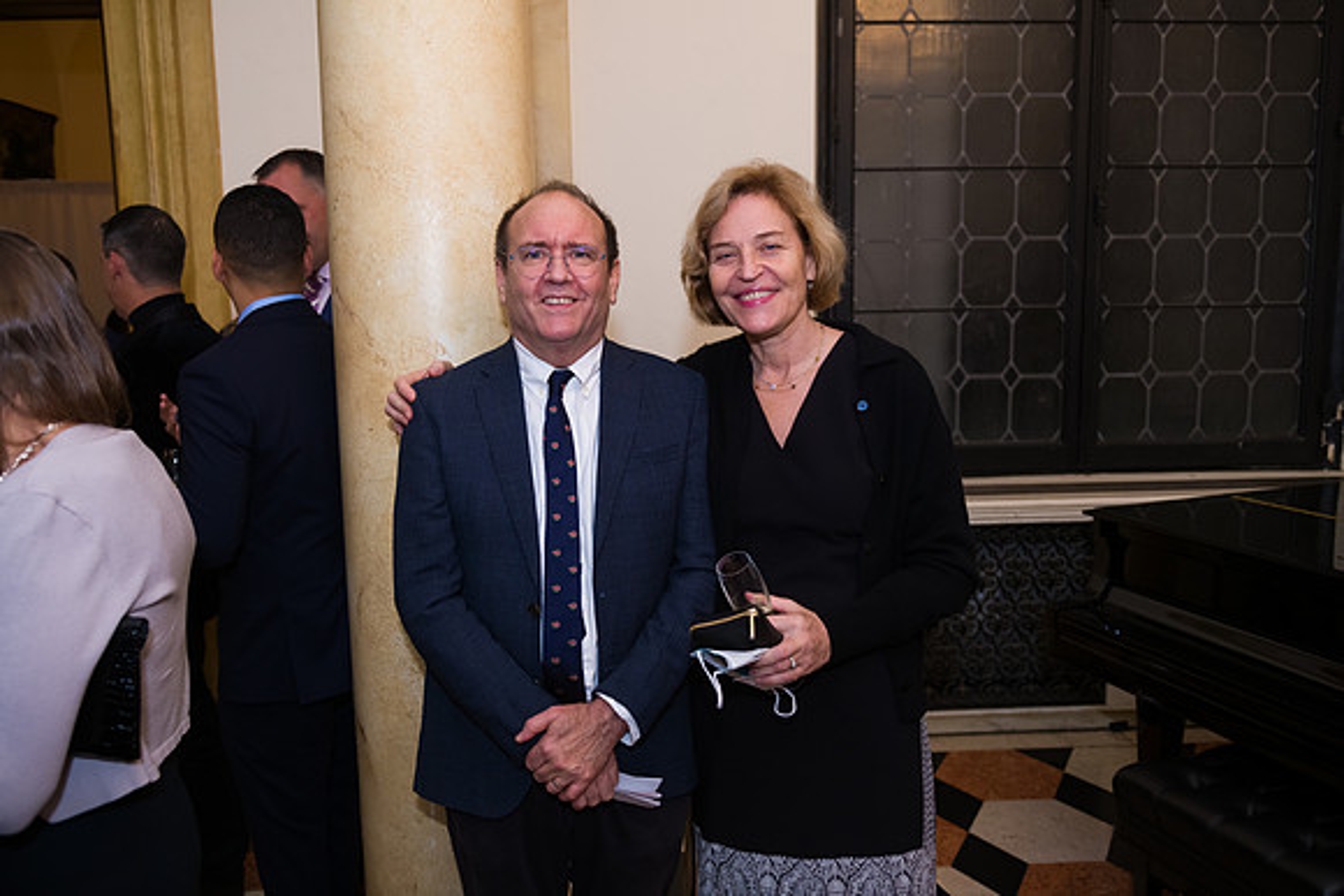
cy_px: 448
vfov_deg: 45.0
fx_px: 1083
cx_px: 672
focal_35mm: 29
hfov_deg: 63.6
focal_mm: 29
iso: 1000
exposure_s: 1/100
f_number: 3.5
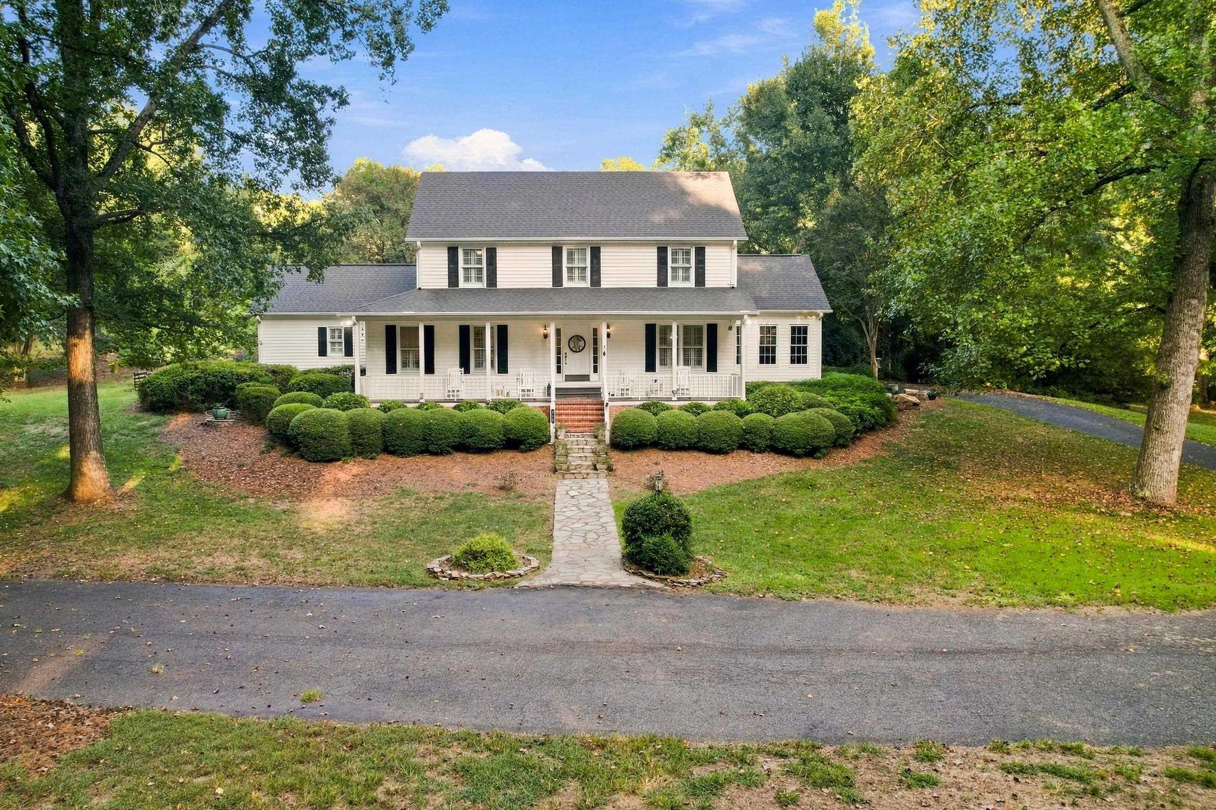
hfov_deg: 73.7
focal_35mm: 24
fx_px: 811
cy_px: 379
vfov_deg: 53.1
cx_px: 584
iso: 100
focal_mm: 8.4
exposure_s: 1/25
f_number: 2.8
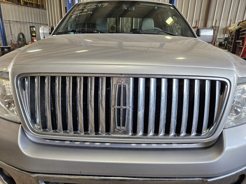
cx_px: 123
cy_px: 92
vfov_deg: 58.9
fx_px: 163
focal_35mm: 23
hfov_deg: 73.9
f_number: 1.8
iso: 125
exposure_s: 1/120
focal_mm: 5.4
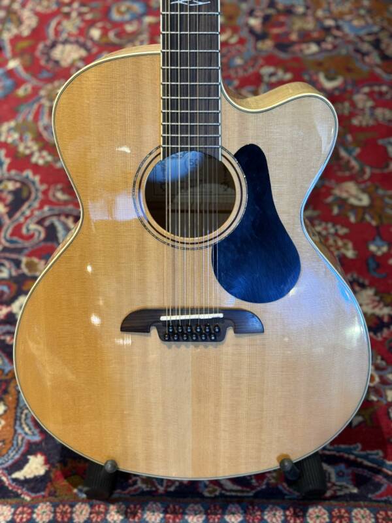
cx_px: 196
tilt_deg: -48.4
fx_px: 725
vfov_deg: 39.7
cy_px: 262
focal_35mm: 48
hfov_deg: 30.3
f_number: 1.78
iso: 200
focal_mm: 6.76
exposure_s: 1/40
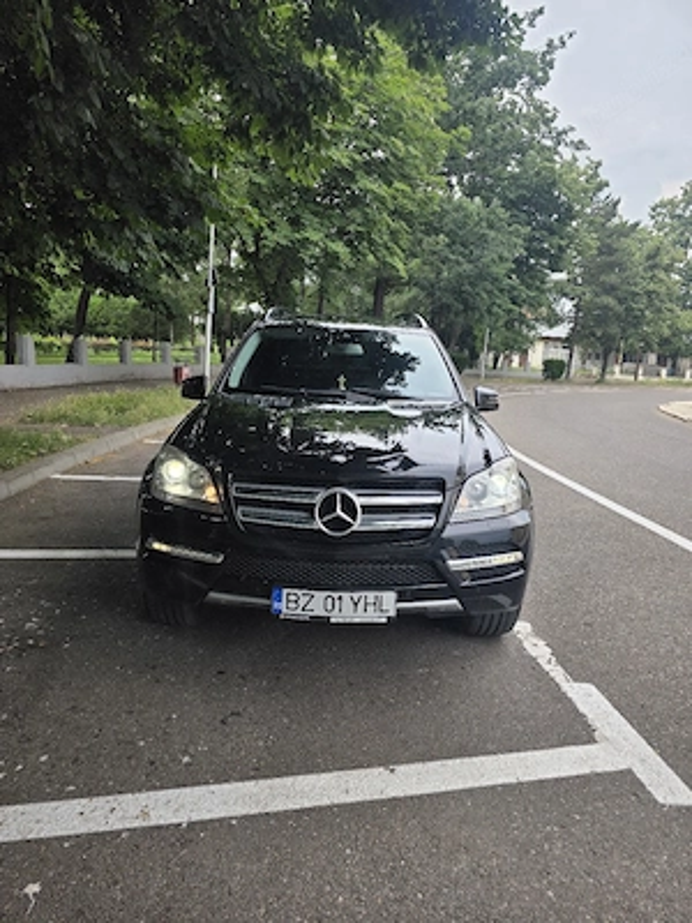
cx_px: 346
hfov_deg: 58.9
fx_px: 613
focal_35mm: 23
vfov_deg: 73.9
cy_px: 462
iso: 32
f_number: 1.7
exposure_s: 1/370
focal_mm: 6.3
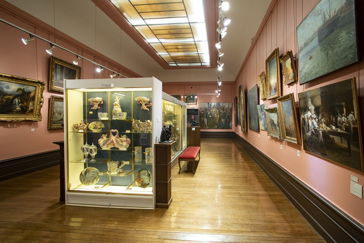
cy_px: 122
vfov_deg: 70.5
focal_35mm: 17
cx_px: 182
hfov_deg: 93.3
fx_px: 172
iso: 320
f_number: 11
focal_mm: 17
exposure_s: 1/6
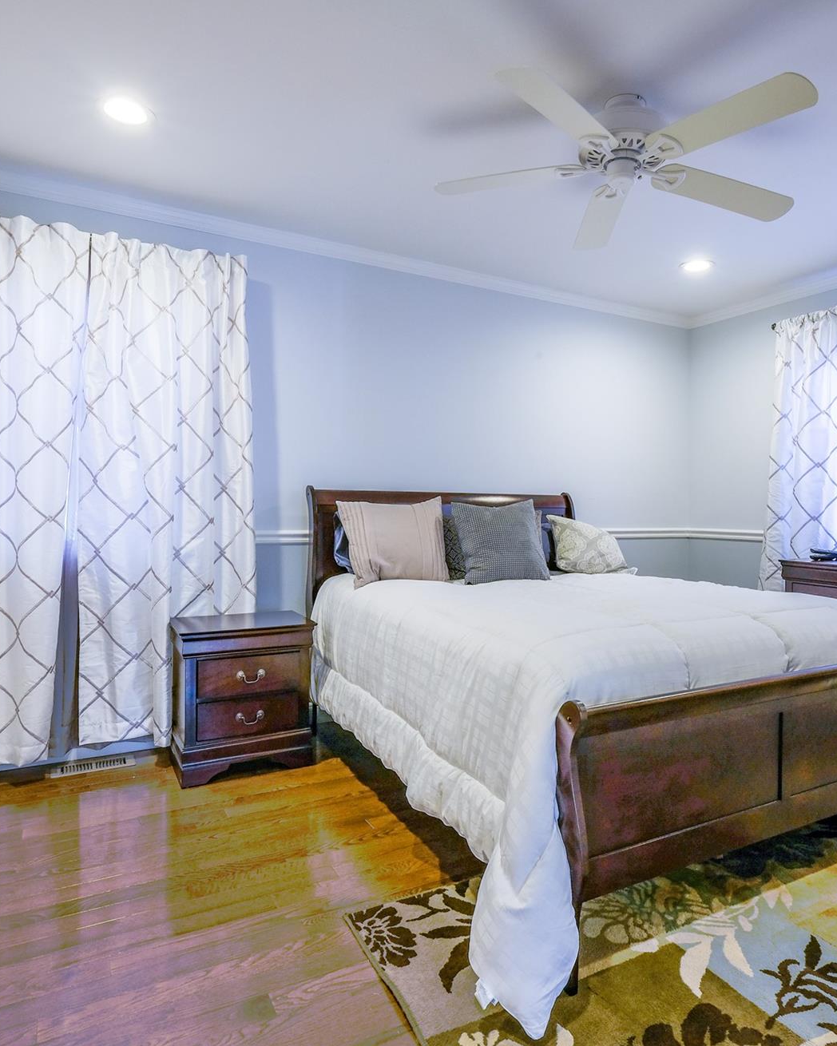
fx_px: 681
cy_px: 519
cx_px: 499
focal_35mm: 22
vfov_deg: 75.0
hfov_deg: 62.6
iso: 400
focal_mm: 10
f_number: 10
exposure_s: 1/10
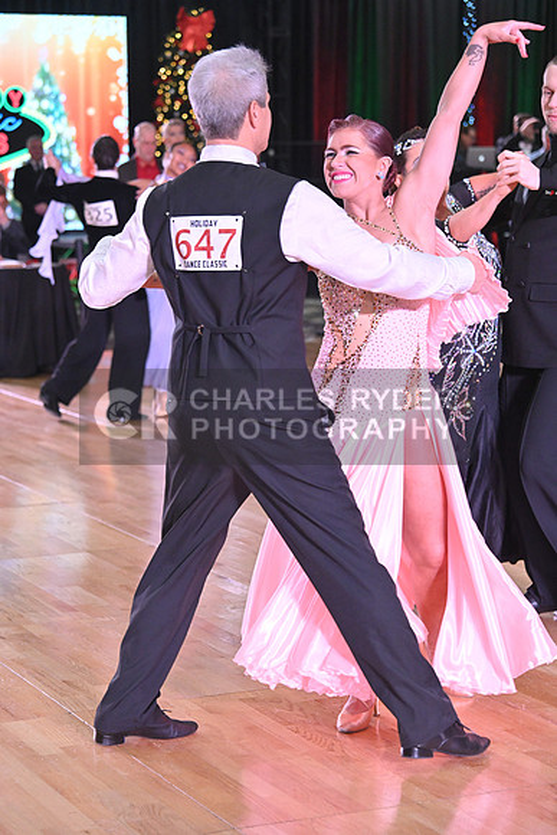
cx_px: 278
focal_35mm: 86
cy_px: 418
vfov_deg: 23.6
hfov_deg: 15.9
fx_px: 1995
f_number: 5
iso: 3200
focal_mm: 86
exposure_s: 1/320
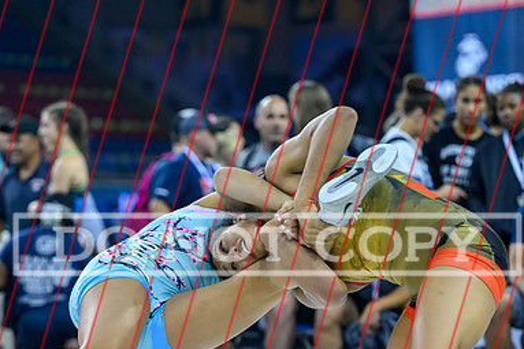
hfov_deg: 9.6
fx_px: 3128
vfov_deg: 6.4
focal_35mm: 215
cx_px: 178
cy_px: 304
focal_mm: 100
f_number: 2.8
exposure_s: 1/800
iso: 2500
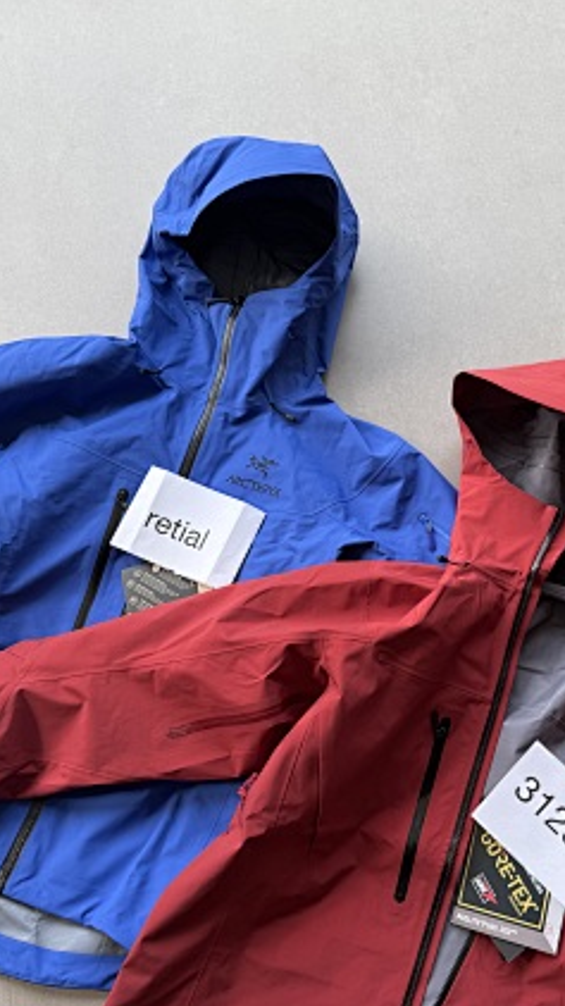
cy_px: 575
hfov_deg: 37.2
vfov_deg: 62.4
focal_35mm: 31
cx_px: 387
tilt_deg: -71.5
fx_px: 827
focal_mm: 6.76
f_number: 1.78
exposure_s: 1/344
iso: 80
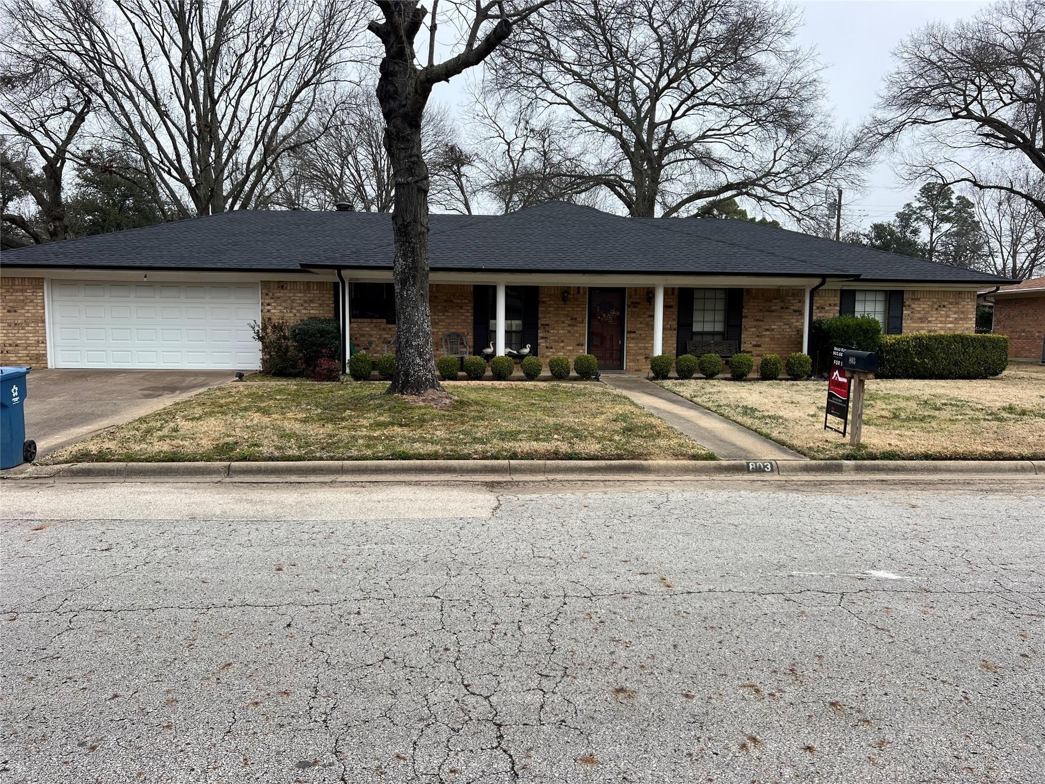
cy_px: 392
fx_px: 785
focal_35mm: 26
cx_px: 522
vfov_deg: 53.1
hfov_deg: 67.3
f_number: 1.5
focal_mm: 5.7
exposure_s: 1/1972
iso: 50
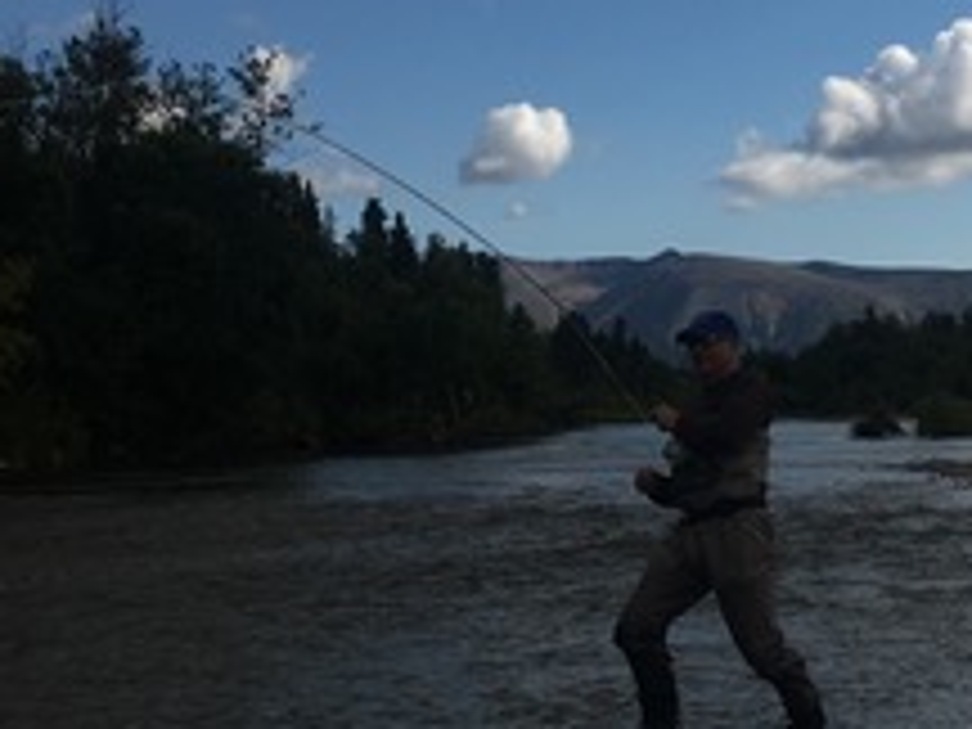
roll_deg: +1.4
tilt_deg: +0.0
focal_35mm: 86
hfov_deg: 22.6
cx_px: 720
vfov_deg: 17.2
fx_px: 2415
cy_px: 396
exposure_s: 1/1479
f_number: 2.2
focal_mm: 4.15
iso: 25
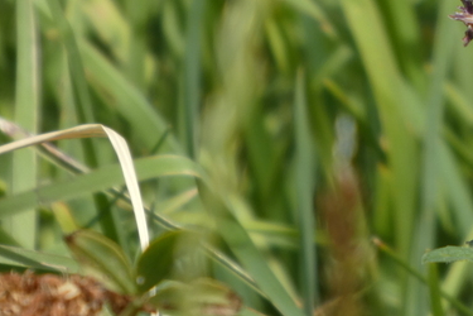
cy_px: -54
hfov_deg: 1.2
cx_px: 412
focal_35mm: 1728
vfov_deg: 0.8
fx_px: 22702
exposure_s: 1/400
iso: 80
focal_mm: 139.4
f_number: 5.6
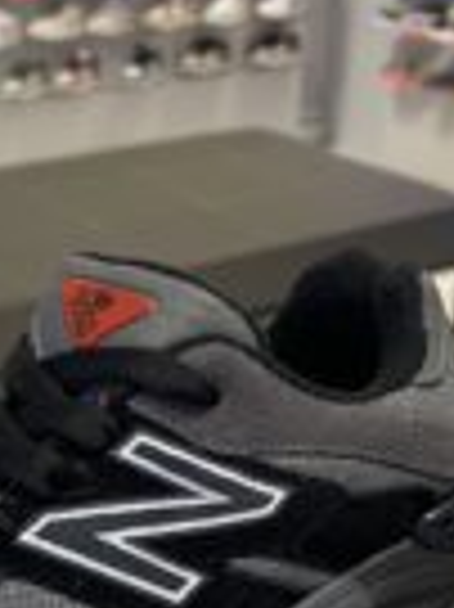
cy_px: 513
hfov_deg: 19.1
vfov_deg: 24.8
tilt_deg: -28.3
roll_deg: -1.0
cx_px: 162
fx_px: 1349
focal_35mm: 77
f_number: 1.6
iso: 80
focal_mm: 4.2
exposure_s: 1/60
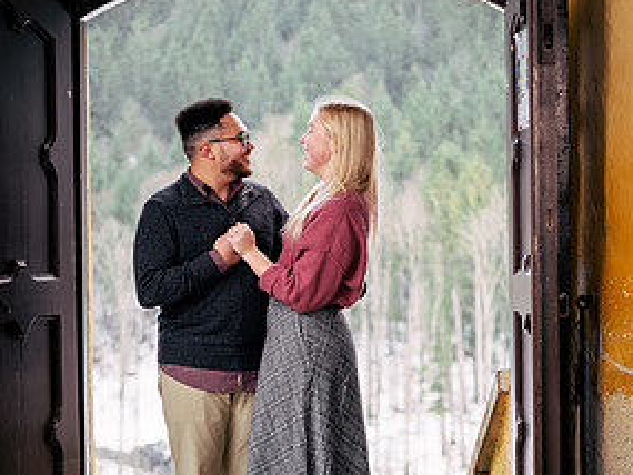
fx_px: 2634
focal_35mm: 144
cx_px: 310
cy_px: 333
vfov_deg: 10.3
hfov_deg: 13.7
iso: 250
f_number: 5
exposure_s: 1/100
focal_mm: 95
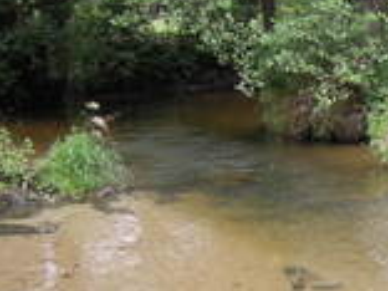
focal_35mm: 74
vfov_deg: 19.8
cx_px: 353
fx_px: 829
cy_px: 211
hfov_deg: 25.5
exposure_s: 1/200
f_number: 2.8
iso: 160
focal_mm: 4.3
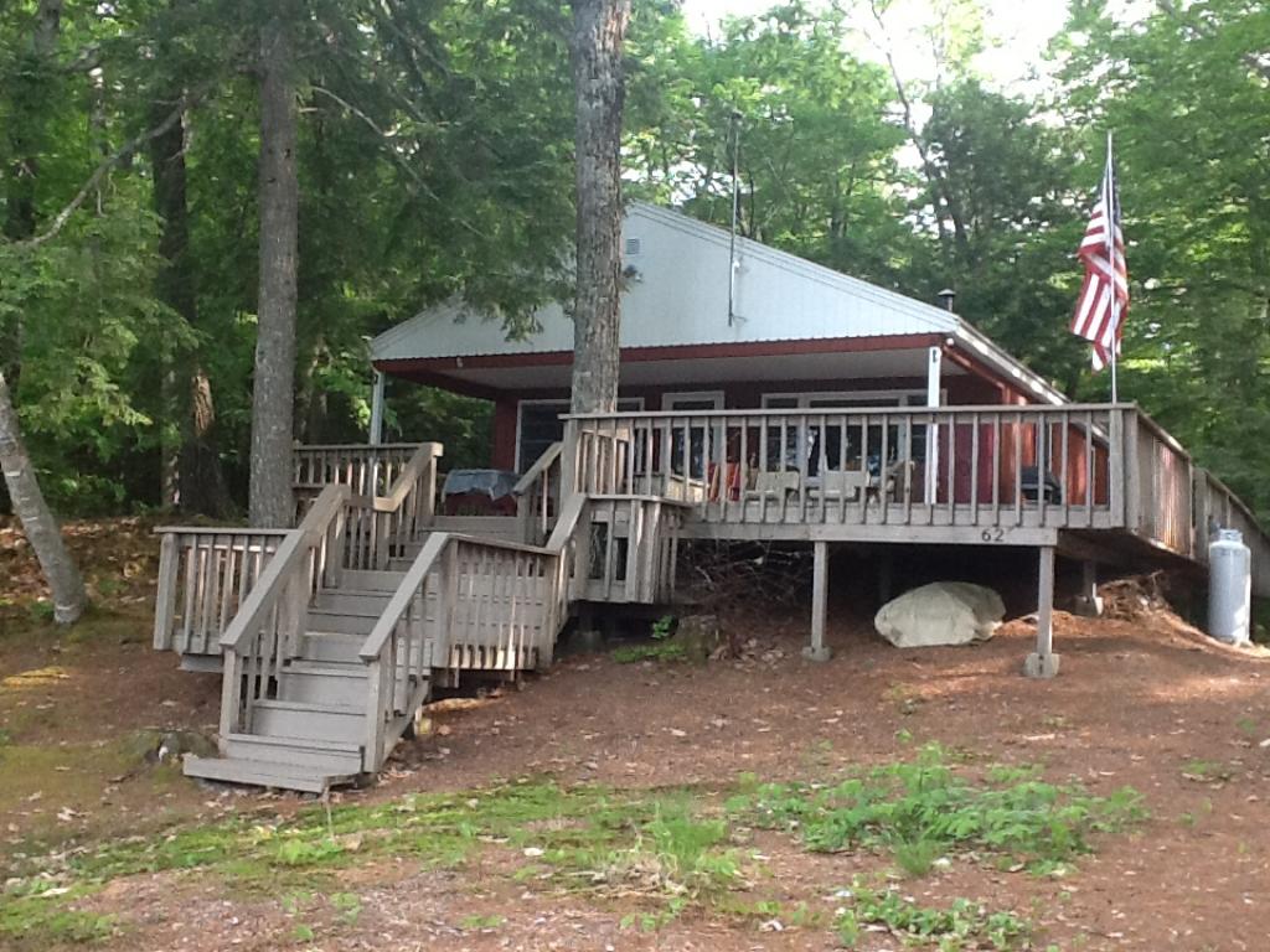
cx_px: 635
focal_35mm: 44
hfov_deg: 42.9
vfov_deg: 32.9
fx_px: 1614
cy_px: 476
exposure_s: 1/120
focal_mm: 2.03
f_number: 2.4
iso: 64
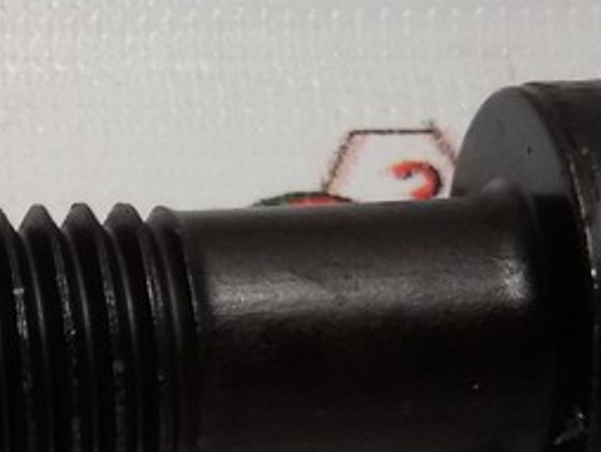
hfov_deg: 15.4
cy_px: 348
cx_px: -156
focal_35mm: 122
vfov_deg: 12.1
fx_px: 2120
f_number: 2.4
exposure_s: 1/100
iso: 64
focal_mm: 2.93
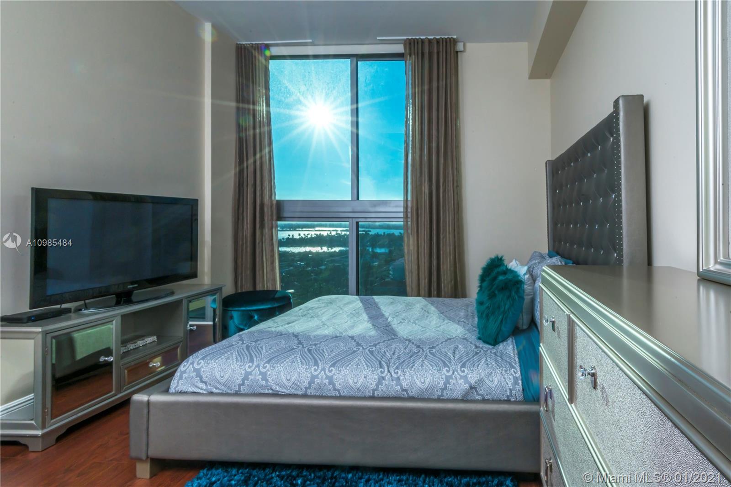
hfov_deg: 96.7
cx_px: 366
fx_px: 325
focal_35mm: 16
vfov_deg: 73.7
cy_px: 244
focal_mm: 16
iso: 400
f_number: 22
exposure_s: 1/160
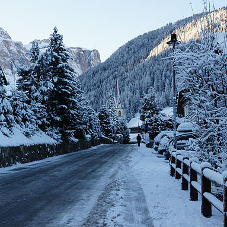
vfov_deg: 25.5
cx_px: 78
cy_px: 113
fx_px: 502
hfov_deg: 25.4
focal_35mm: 68
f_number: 6.3
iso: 200
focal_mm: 35
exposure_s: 1/125
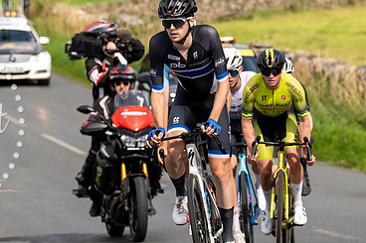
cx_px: 202
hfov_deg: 6.7
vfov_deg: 4.4
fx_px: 3130
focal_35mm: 308
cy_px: -36
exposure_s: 1/800
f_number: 4
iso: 100
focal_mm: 125
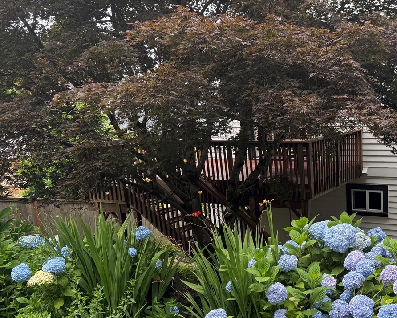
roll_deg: +2.7
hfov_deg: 41.5
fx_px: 494
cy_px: 216
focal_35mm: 42
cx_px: 330
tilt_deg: -13.2
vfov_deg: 35.3
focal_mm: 6.76
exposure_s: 1/609
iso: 80
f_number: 1.78
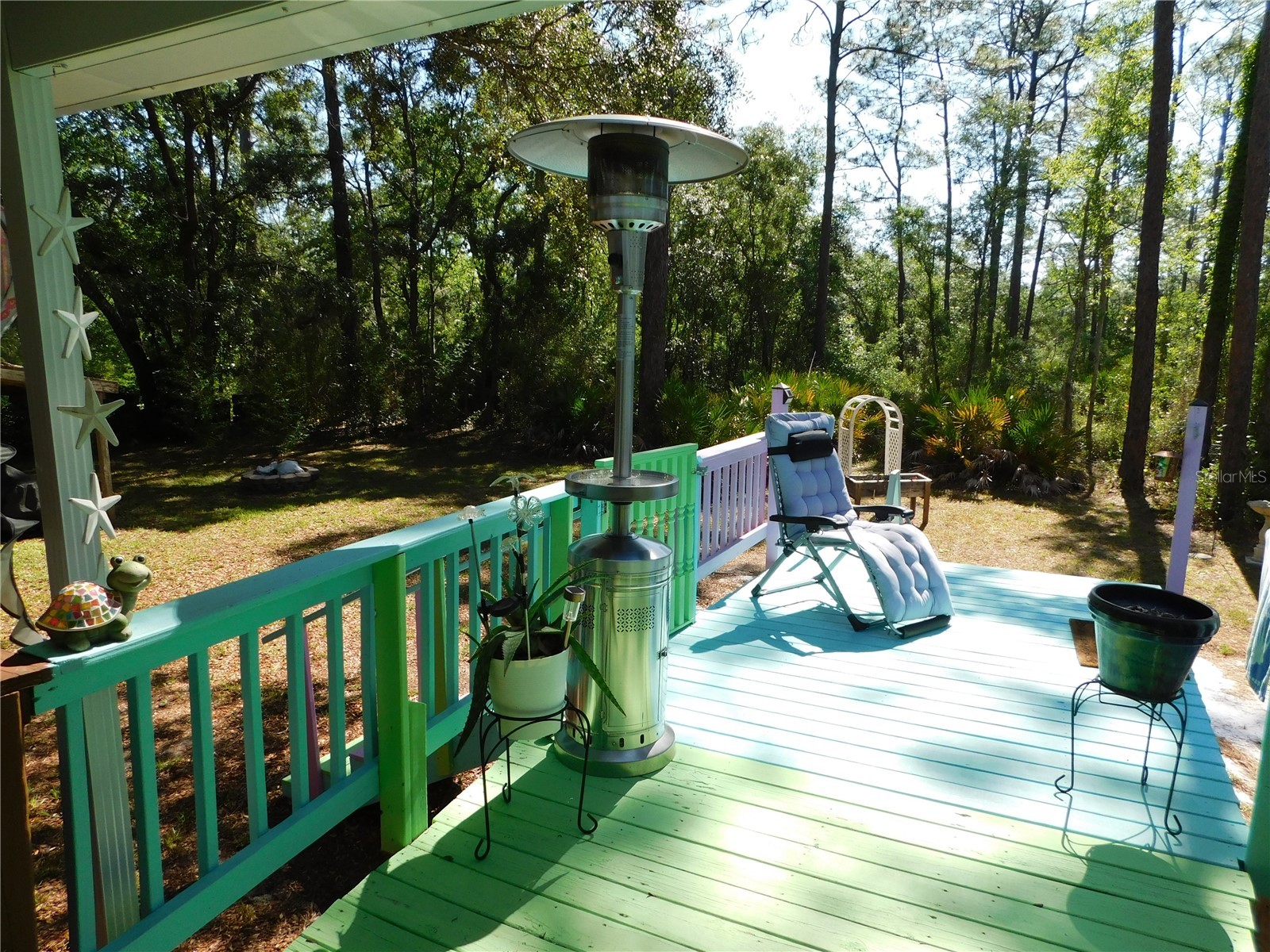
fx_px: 844
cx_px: 635
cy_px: 476
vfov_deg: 58.9
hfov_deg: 73.9
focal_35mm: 23
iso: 125
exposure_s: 1/800
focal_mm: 4
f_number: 3
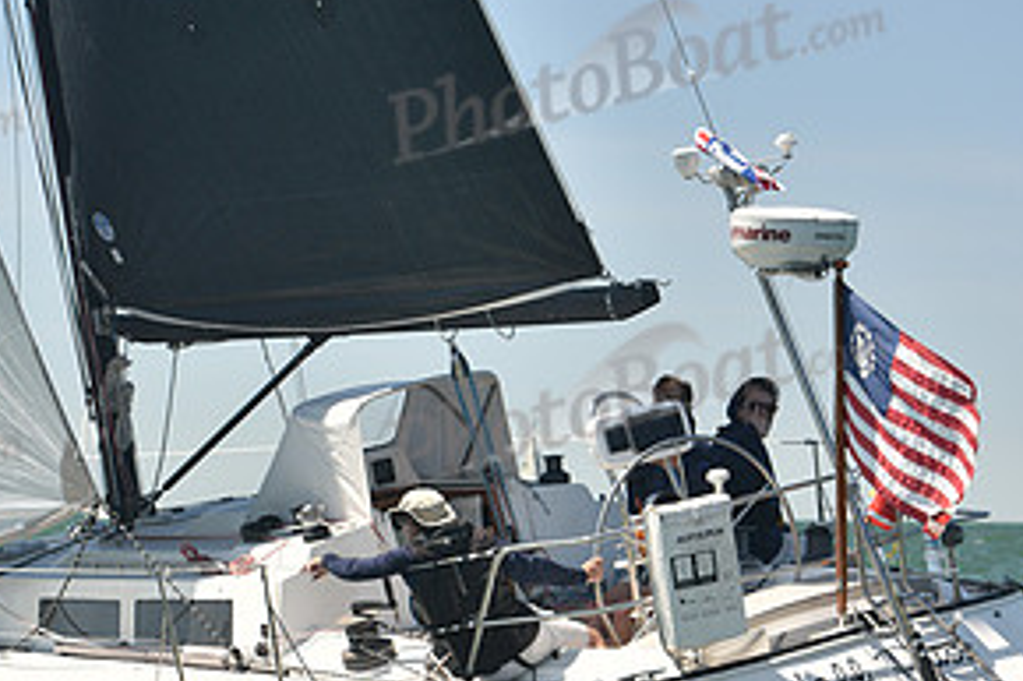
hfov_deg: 11.1
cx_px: 208
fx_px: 5225
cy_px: 630
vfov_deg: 7.4
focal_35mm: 184
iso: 250
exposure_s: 1/800
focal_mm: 92
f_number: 4.5
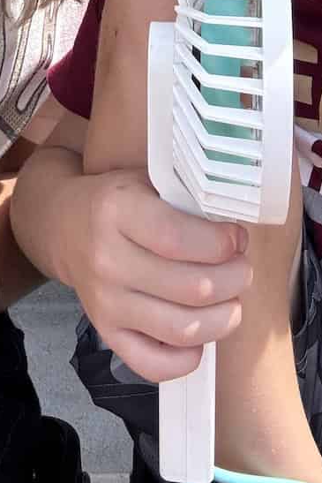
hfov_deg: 19.3
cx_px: 81
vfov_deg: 24.1
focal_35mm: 70
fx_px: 938
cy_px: -195
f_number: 1.9
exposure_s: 1/256
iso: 25
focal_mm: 2.7
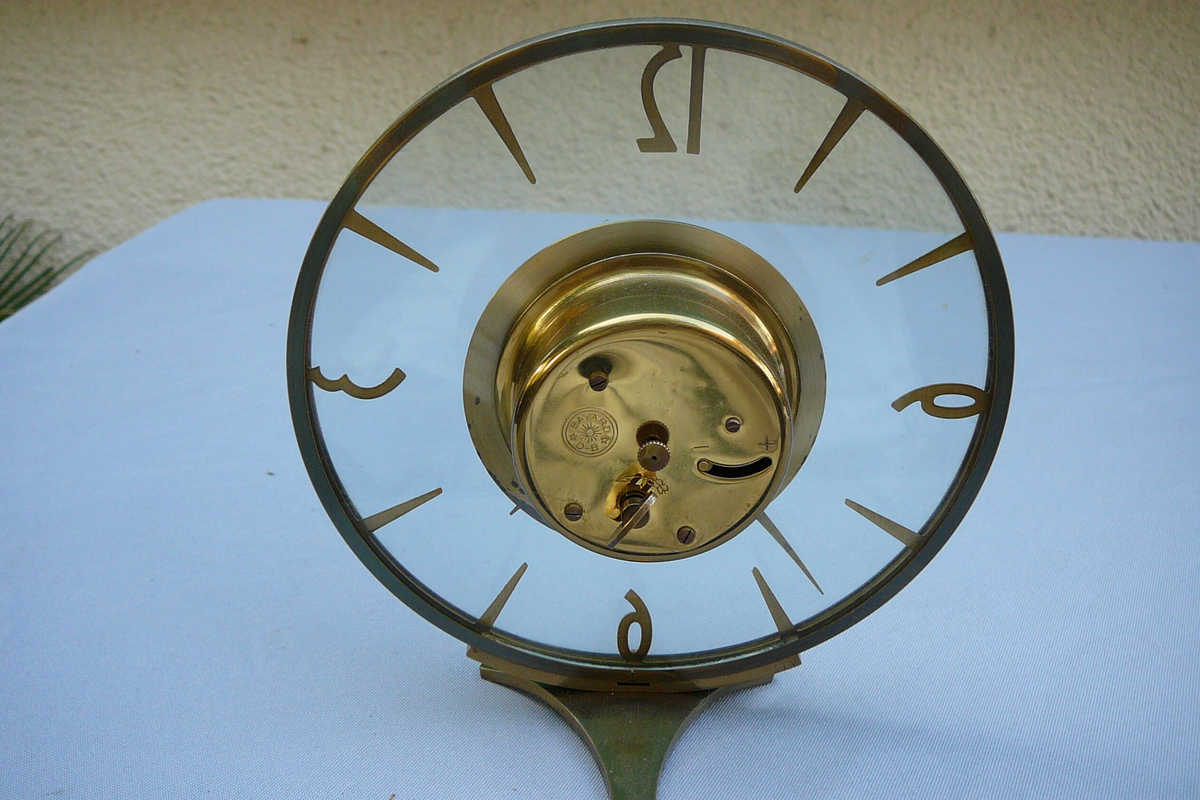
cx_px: 598
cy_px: 420
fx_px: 1233
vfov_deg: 35.9
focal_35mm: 37
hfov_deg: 51.9
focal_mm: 5.2
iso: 100
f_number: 2.8
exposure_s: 1/50
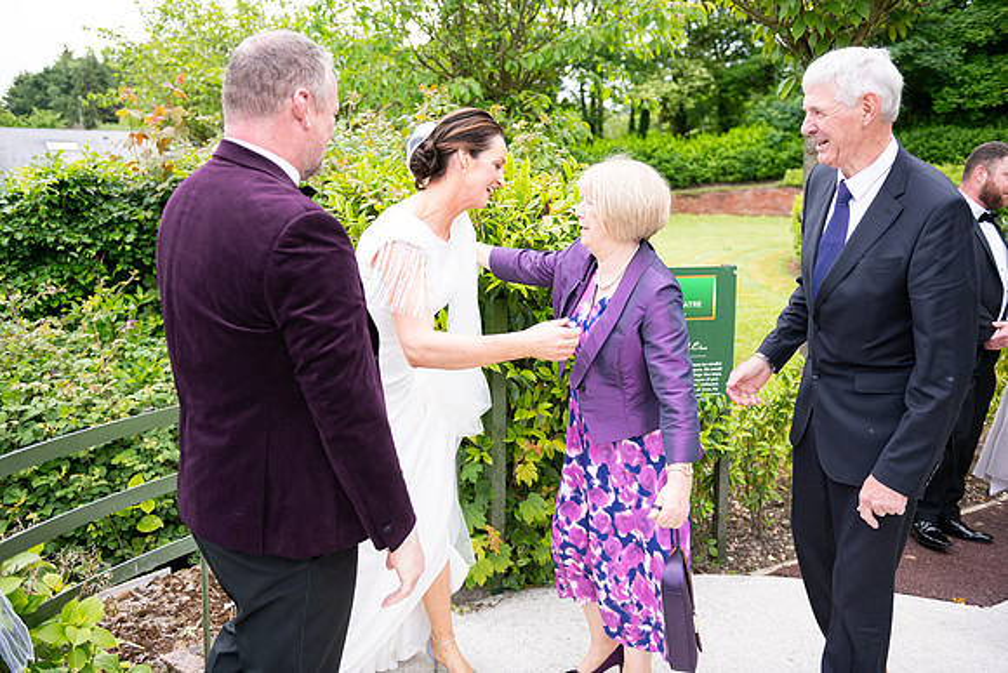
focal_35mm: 32
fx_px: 896
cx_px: 504
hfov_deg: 58.7
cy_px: 336
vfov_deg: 41.1
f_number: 3.5
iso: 250
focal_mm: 32
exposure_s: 1/800
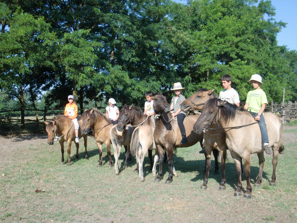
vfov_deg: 37.7
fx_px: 326
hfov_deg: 49.0
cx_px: 148
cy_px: 112
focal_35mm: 38
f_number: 3.9
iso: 64
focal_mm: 6.66
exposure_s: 1/320
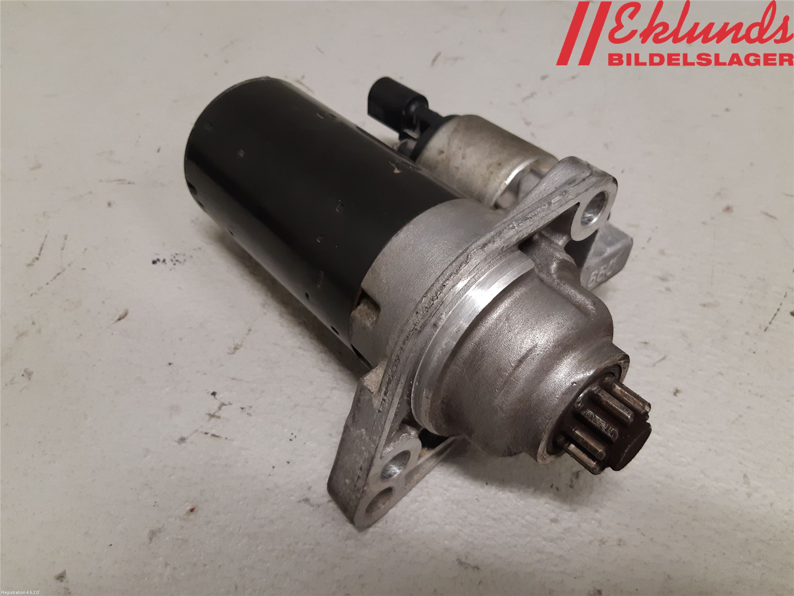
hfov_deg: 67.3
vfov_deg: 53.1
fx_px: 596
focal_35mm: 26
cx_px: 397
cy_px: 298
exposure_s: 1/50
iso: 160
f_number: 1.7
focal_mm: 3.93
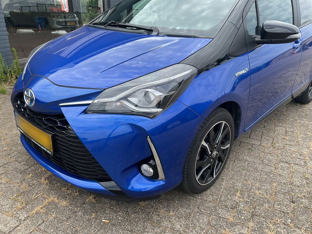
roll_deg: +1.0
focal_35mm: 29
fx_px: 261
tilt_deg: -21.7
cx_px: 156
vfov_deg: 48.2
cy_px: 117
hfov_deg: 61.7
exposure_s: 1/635
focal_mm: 3
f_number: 1.8
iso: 16
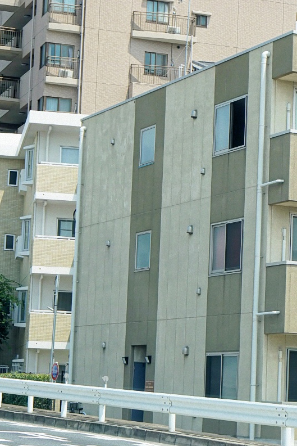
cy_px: 224
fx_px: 1432
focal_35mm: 116
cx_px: 281
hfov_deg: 11.7
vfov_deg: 17.7
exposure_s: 1/320
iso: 100
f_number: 5
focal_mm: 51
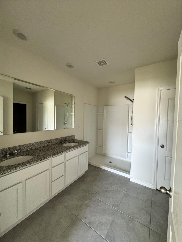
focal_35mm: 14
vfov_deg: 102.1
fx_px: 98
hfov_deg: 85.7
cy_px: 121
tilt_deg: -2.6
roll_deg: -1.3
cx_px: 91
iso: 640
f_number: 2.2
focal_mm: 2.22
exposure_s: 1/60
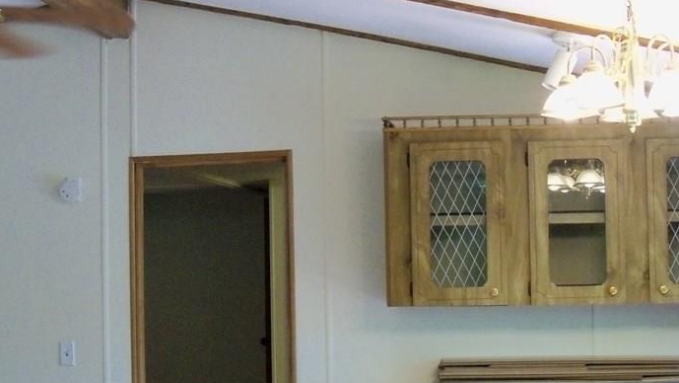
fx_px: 1225
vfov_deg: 17.7
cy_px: 282
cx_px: 460
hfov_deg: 30.7
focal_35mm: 68
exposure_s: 1/40
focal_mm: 7.5
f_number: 3.7
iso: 800
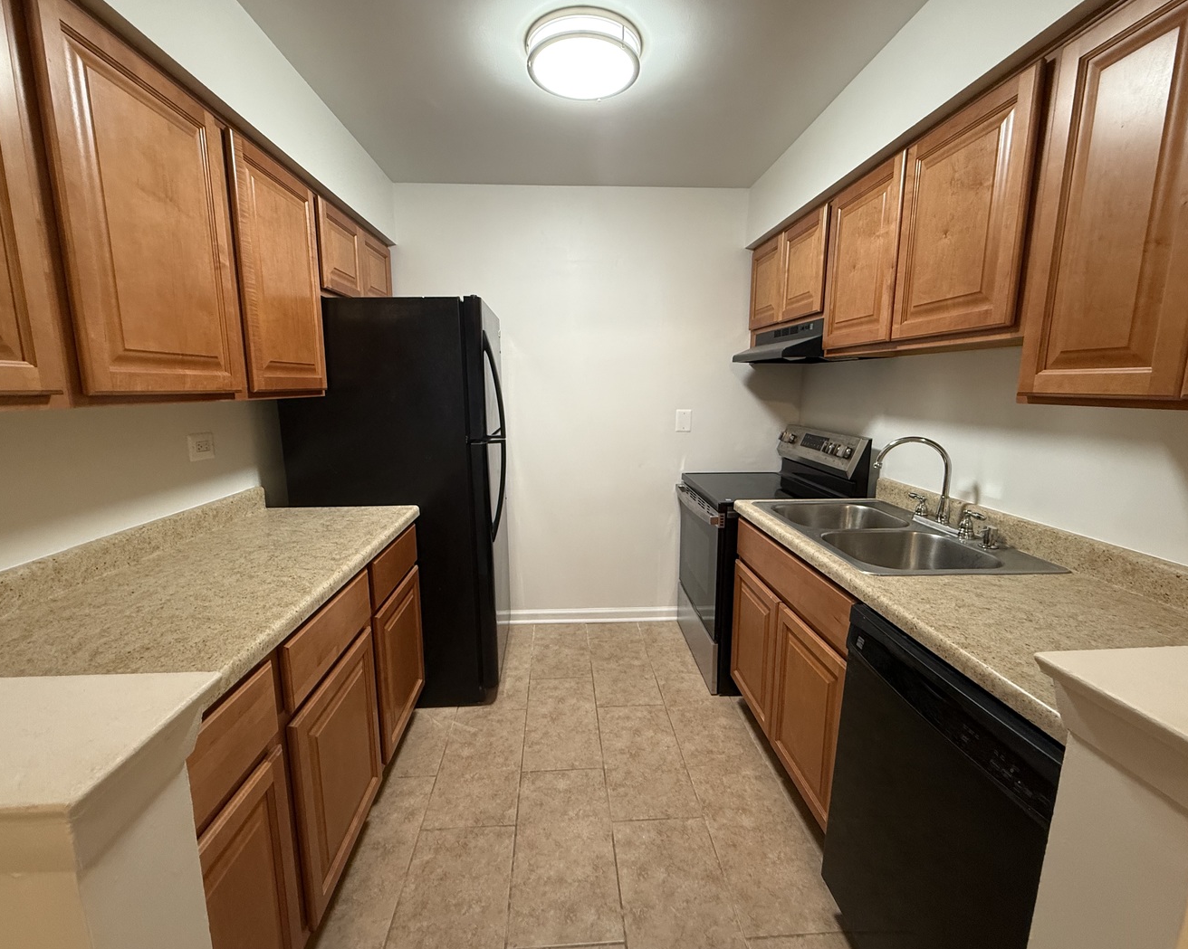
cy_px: 473
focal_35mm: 15
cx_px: 588
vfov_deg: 84.0
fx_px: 527
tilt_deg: -9.3
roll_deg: +0.7
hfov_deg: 96.8
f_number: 2.2
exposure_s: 1/60
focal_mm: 2.22
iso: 250
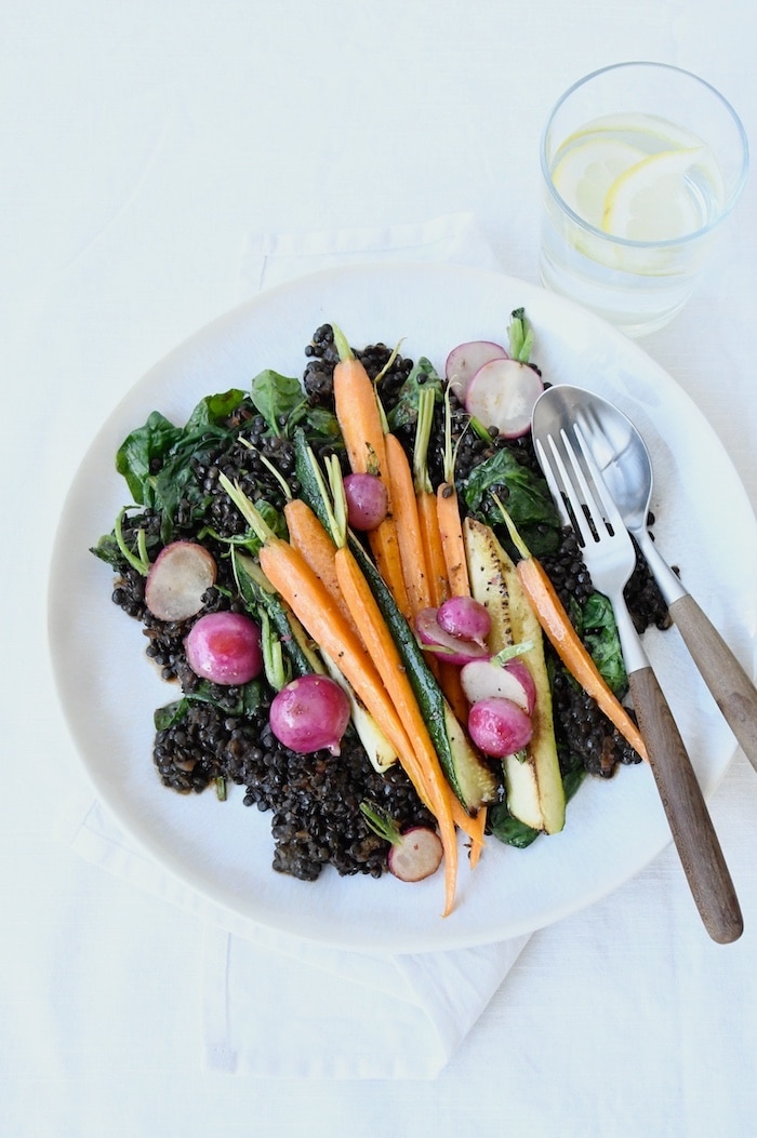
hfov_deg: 36.8
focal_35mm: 36
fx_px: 1138
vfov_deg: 53.2
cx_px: 378
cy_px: 569
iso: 4000
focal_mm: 24
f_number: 11
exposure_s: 1/250
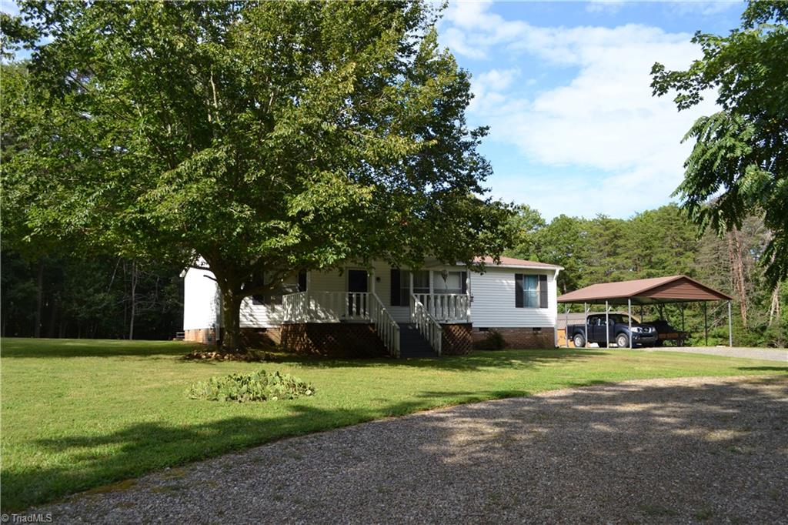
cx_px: 394
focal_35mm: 30
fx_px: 656
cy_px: 262
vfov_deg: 43.6
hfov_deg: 61.9
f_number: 7.1
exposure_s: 1/200
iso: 100
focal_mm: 20
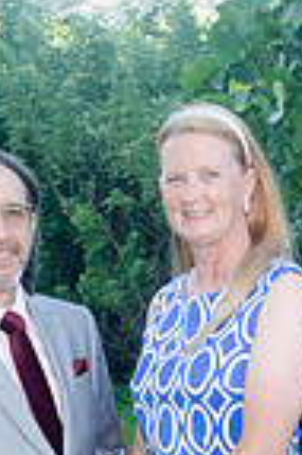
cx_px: 134
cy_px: 500
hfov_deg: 9.4
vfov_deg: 13.8
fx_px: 1841
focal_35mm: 146
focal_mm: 31
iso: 100
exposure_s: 1/60
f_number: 5
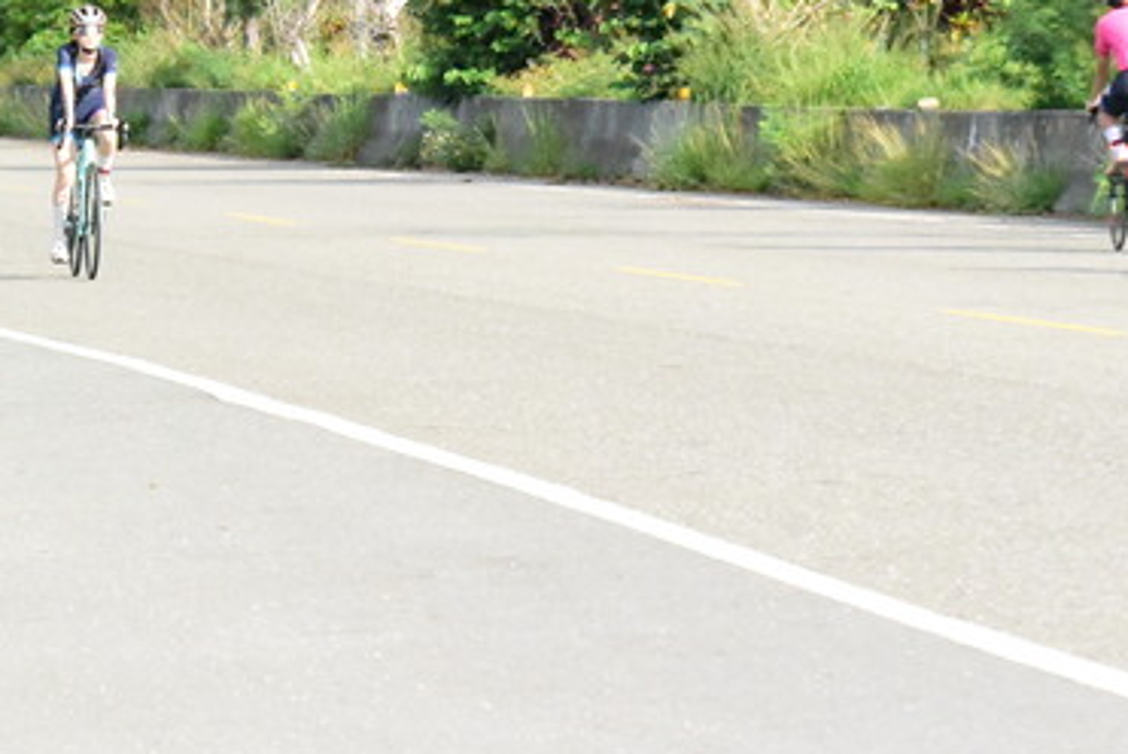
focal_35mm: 315
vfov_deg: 4.4
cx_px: 91
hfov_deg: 6.5
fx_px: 9877
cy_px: 53
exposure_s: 1/4000
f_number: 16
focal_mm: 150
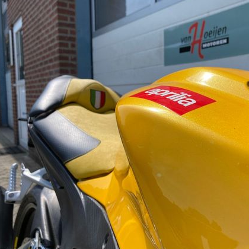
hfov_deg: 45.8
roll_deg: +0.2
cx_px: 182
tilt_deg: -5.5
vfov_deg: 47.2
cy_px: 129
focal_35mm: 35
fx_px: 285
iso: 32
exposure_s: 1/2513
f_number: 1.8
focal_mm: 4.25
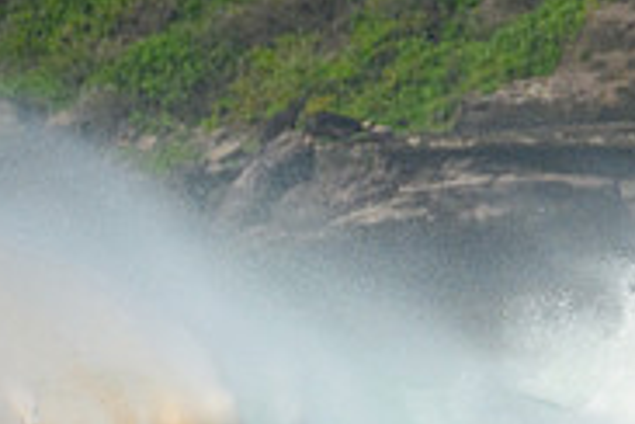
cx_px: 108
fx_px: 44605
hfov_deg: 0.8
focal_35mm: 2529
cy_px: 575
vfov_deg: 0.5
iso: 900
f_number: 11
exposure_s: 1/2500
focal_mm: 800
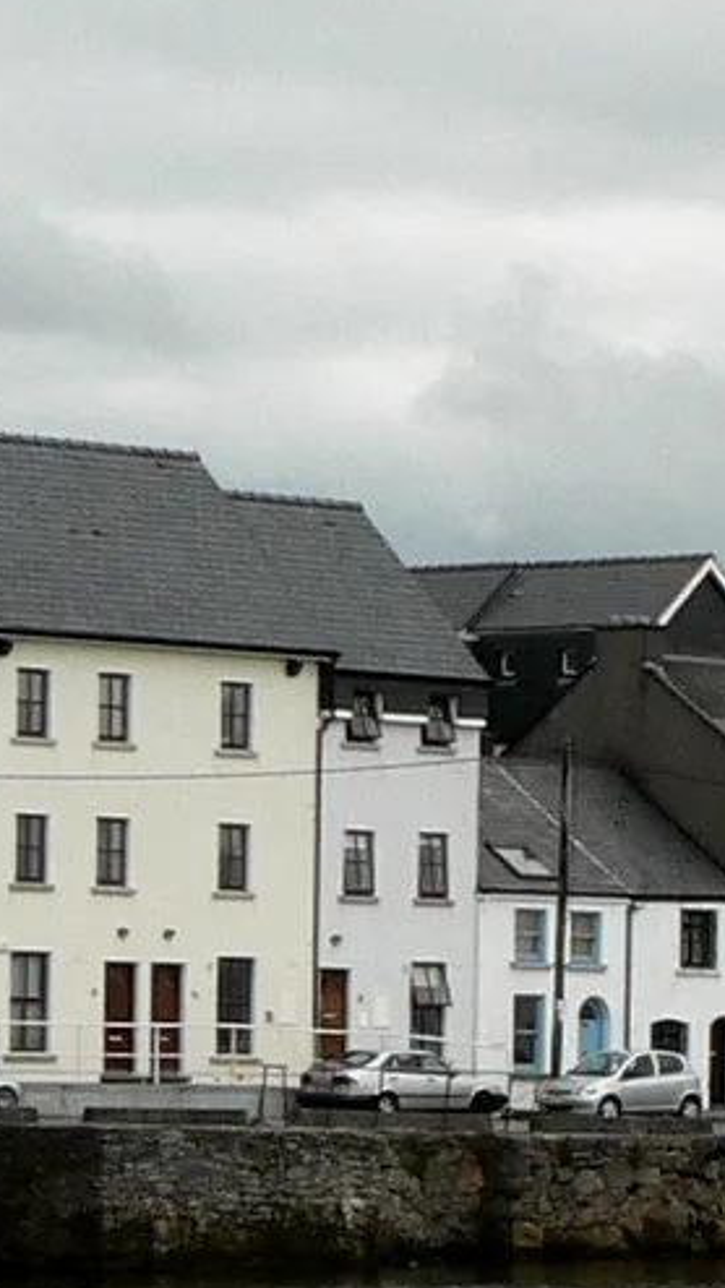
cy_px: 876
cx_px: 1056
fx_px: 4851
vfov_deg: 15.1
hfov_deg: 8.4
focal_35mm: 142
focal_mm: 7.7
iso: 80
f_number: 5.6
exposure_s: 1/320
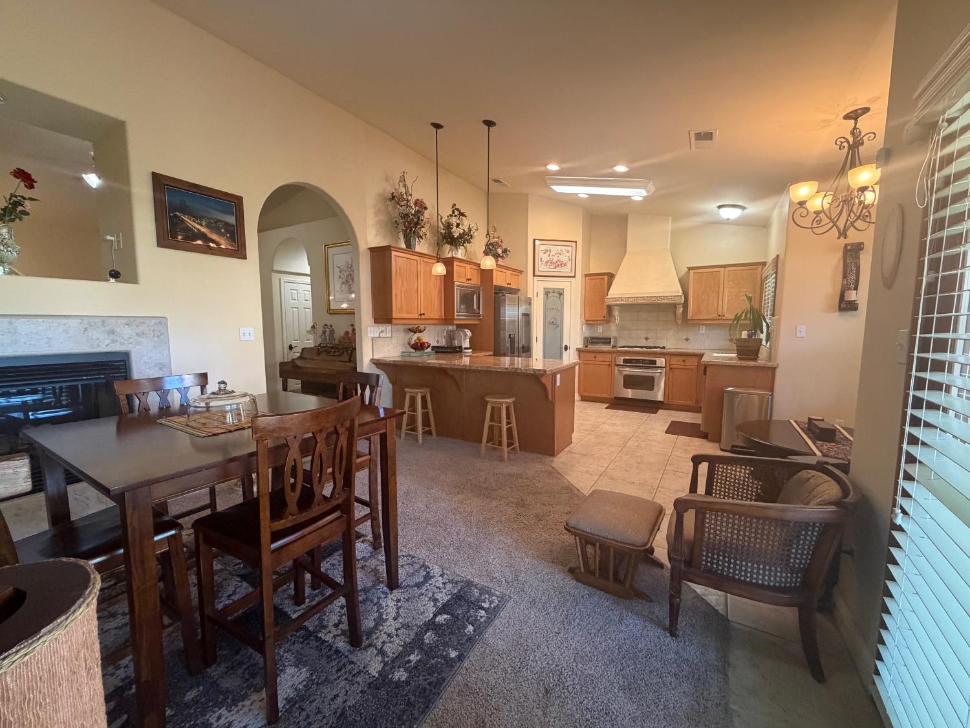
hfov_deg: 102.1
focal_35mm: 14
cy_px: 364
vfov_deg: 85.7
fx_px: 392
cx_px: 485
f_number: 2.2
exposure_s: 1/60
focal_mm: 2.22
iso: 400
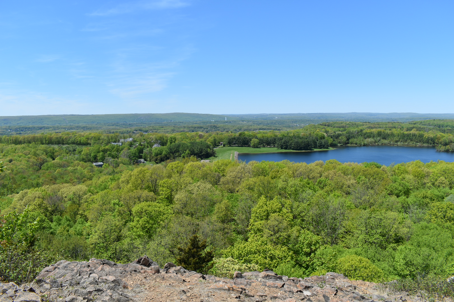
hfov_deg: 67.4
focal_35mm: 27
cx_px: 227
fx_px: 340
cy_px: 151
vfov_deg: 47.9
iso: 100
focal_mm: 18
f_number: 8
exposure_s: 1/250
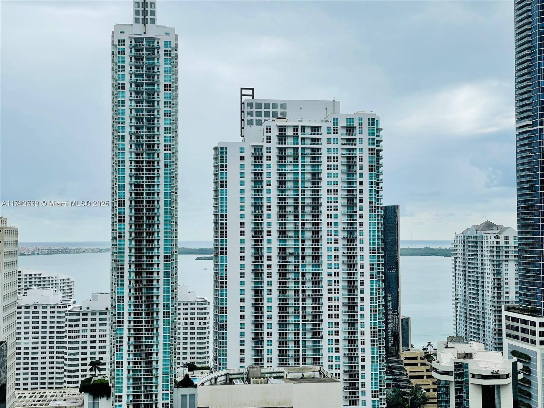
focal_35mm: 52
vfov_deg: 28.0
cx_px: 272
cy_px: 204
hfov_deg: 36.8
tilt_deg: +3.1
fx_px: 817
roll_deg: -0.2
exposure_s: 1/2519
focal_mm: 6
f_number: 2
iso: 25
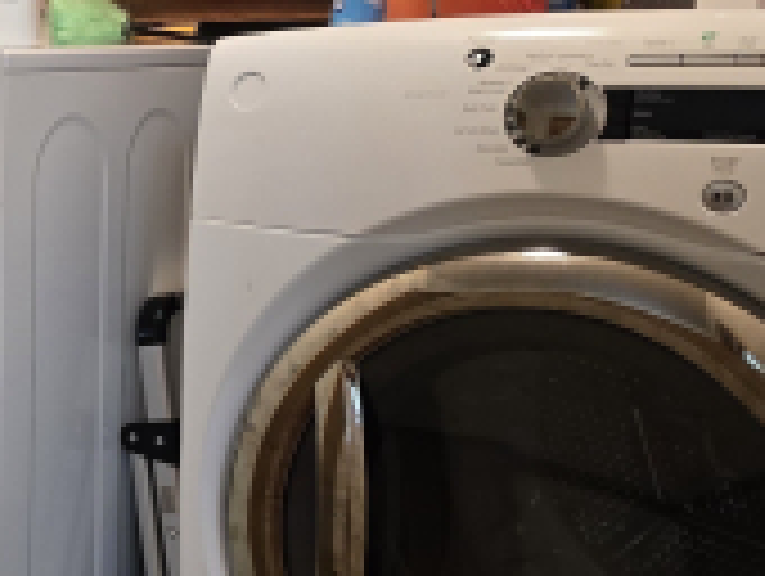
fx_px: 1992
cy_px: 248
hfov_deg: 19.7
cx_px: -281
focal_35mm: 90
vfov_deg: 16.4
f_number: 1.7
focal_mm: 6.3
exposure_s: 1/120
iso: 640
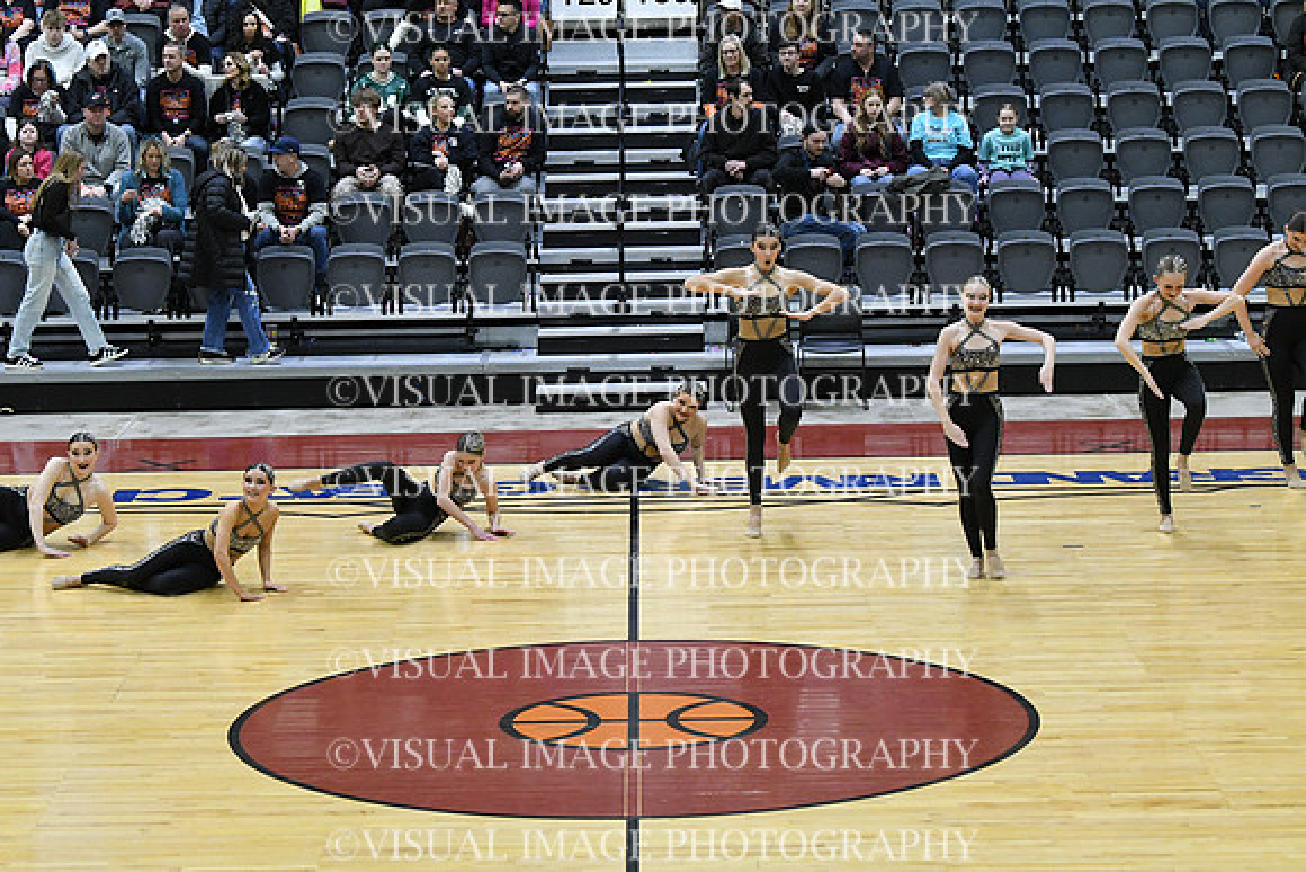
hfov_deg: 19.5
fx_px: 3810
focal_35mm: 105
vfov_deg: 13.0
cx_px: 653
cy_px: 436
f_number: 4
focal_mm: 70
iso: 5000
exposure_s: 1/400
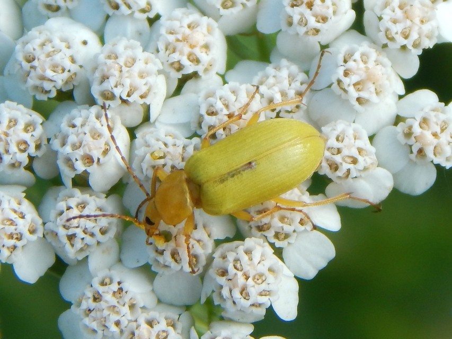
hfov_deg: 14.0
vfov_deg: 10.5
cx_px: 226
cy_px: 170
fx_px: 1841
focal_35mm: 141
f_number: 4.9
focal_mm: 25.3
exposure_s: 1/320
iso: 125
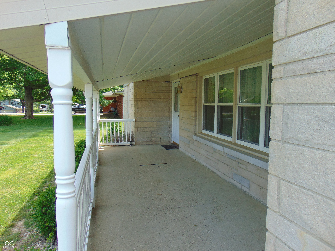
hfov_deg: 69.4
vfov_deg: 54.9
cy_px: 126
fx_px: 242
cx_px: 168
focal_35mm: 25
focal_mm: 4.5
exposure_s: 1/320
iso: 80
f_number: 3
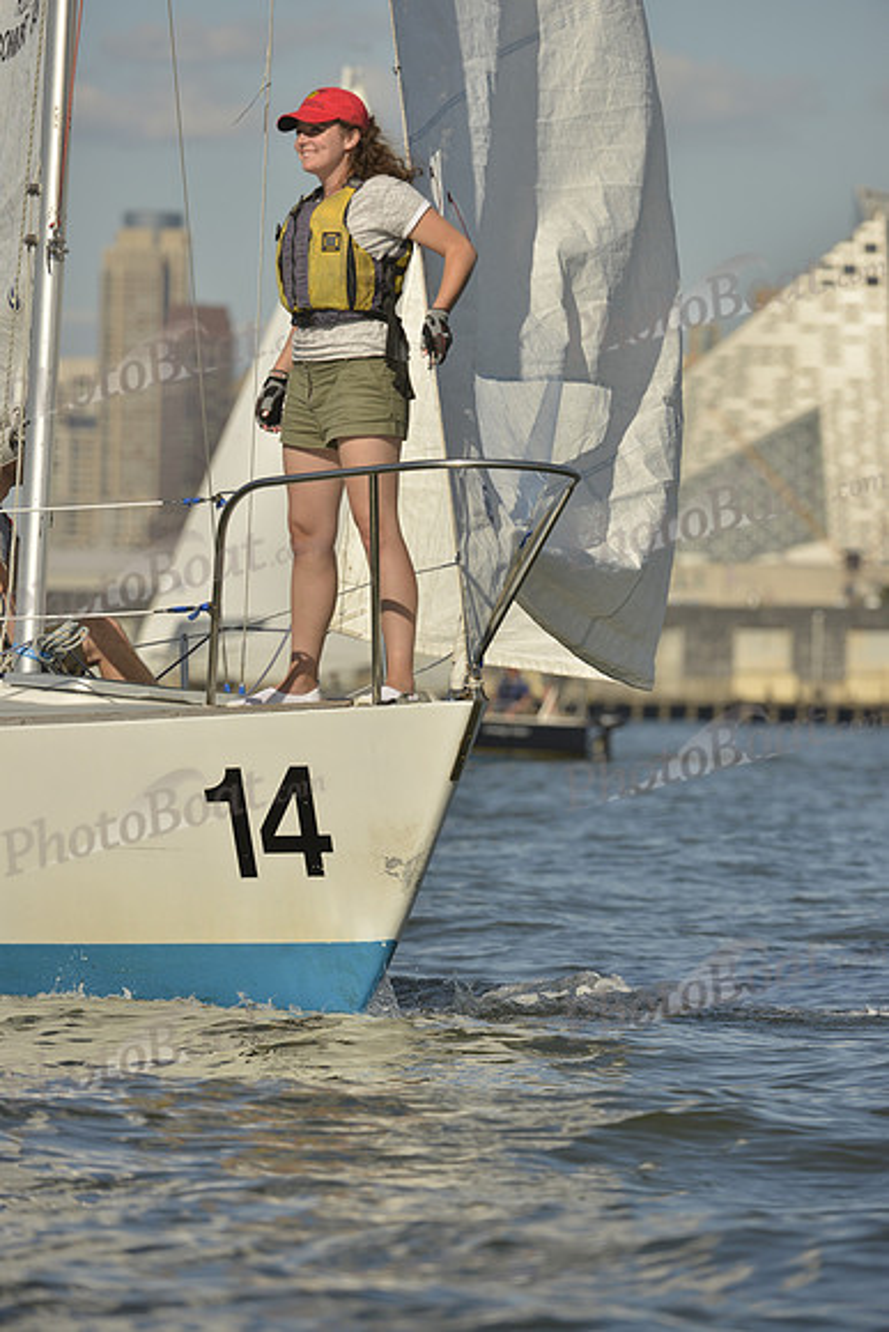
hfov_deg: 4.7
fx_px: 10735
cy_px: 666
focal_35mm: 290
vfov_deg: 7.1
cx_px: 444
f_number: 7.1
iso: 200
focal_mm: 290
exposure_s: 1/1250
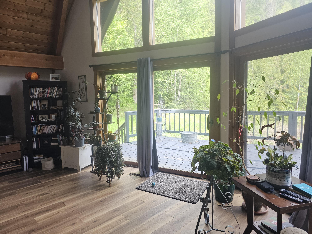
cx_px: 156
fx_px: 207
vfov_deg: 58.9
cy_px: 117
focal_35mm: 23
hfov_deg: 73.9
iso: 125
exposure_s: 1/359
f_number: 1.7
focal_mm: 6.3
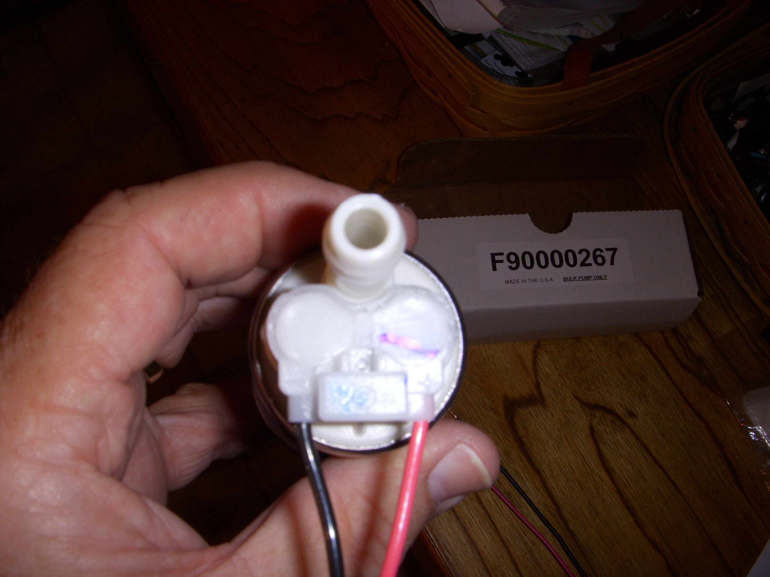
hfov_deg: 49.0
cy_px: 288
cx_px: 385
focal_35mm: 38
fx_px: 845
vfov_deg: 37.7
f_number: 6.6
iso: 100
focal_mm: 6.3
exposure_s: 1/30
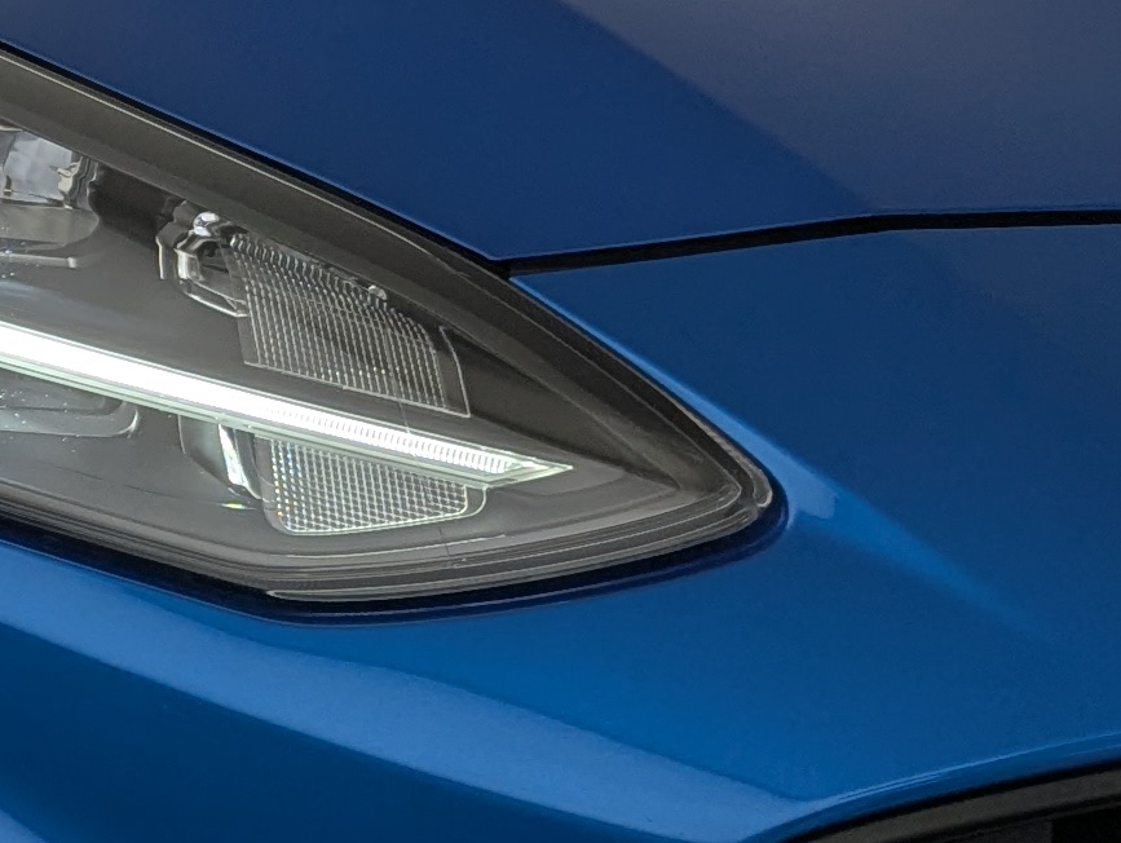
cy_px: 486
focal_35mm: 113
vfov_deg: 13.1
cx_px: -816
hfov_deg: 15.3
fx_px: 3663
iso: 39
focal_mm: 6.81
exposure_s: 1/351
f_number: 1.85
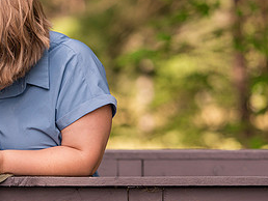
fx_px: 2395
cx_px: 66
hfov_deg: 6.4
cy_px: 102
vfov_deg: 4.8
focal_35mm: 309
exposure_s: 1/1000
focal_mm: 140
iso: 400
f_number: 3.2
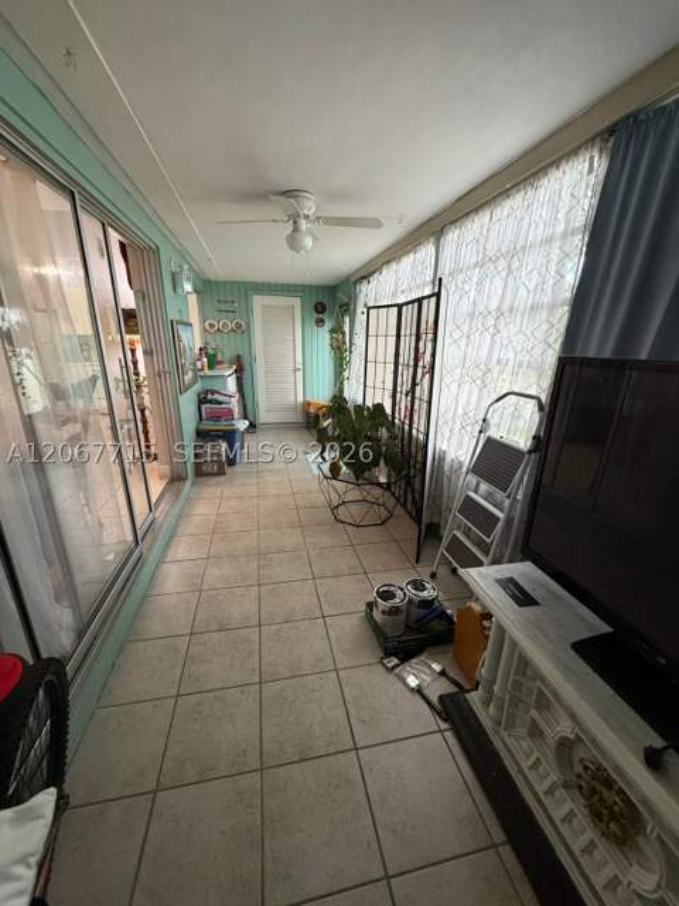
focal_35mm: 14
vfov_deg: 102.1
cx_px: 340
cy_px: 453
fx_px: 366
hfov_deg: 85.7
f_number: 2.2
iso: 250
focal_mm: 2.22
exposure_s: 1/60
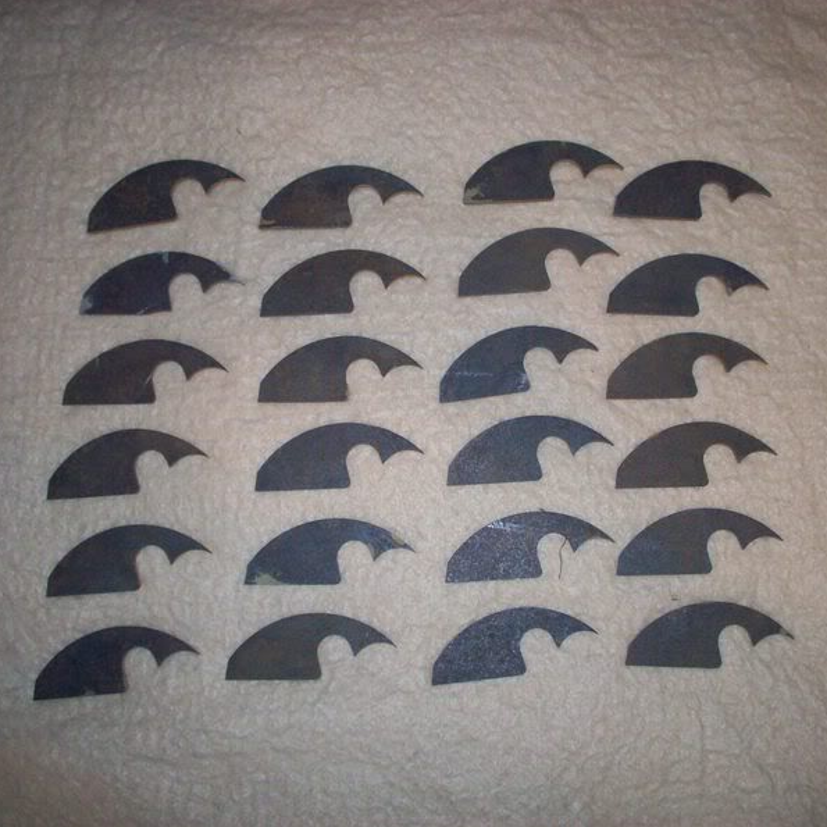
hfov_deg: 38.3
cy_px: 411
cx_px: 414
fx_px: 1189
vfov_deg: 38.3
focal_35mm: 44
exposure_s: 1/64
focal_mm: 6.2
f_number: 2.8
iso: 160
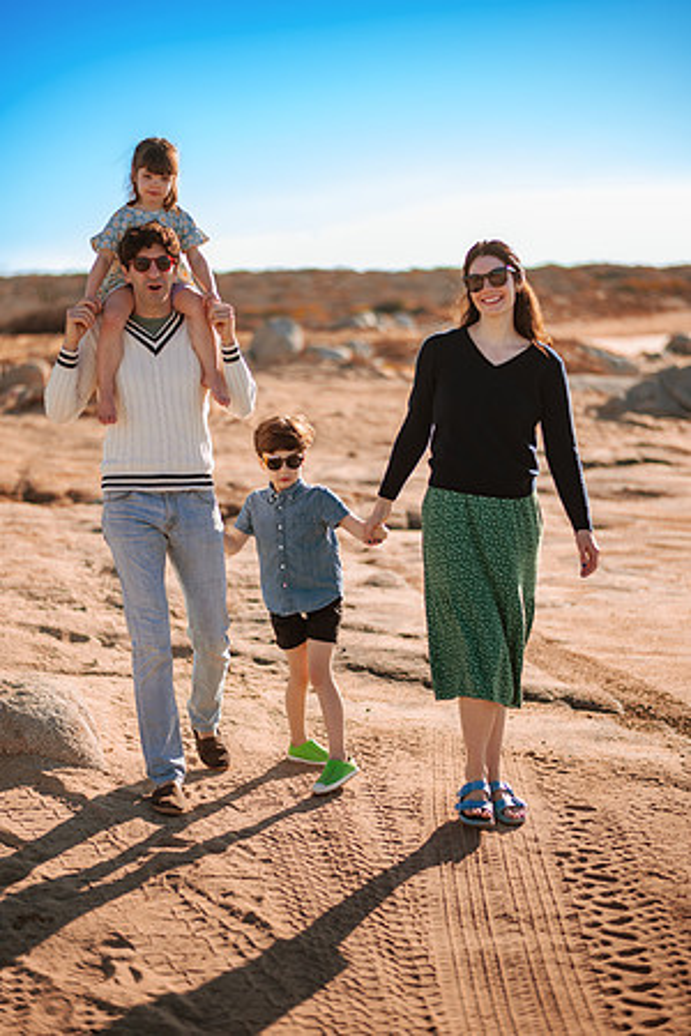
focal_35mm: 58
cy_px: 518
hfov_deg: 23.4
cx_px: 346
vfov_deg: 34.5
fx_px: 1670
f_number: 1.8
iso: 50
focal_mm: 58
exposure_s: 1/2500
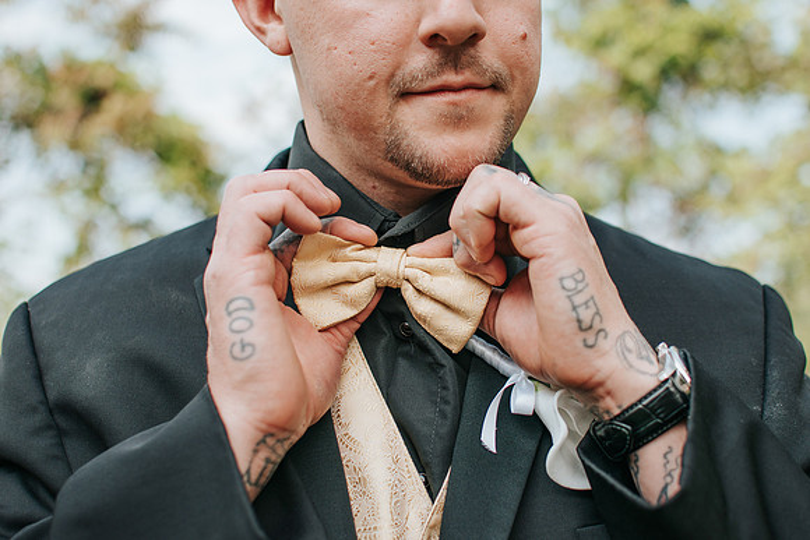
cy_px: 270
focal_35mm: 52
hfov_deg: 37.8
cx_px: 405
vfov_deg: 25.8
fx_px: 1181
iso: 100
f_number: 2.8
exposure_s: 1/1000
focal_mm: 35
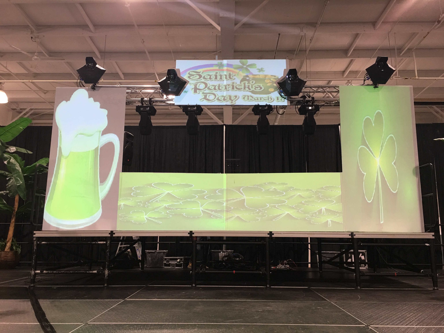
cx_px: 222
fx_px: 372
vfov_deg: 48.2
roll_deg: -1.2
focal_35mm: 29
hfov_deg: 61.7
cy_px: 166
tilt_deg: +9.9
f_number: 2.2
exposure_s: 1/15
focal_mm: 4.15
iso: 40
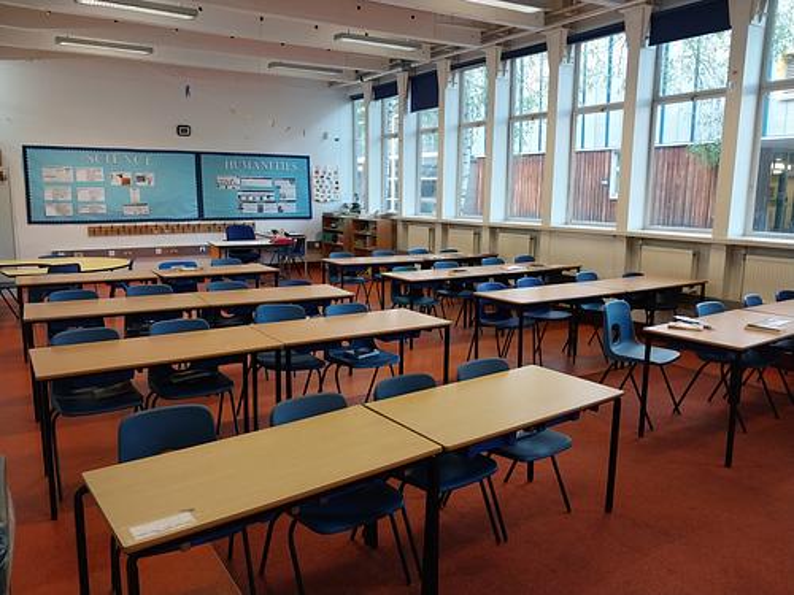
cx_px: 397
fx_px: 596
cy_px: 298
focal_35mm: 26
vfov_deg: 53.1
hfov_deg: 67.3
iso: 250
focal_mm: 4
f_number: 1.8
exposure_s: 1/60
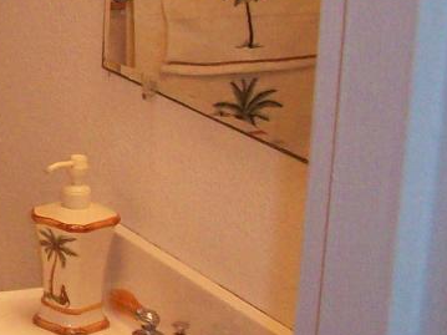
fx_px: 1704
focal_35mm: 132
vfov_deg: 11.2
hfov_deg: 13.5
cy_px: 162
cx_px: -337
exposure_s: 1/64
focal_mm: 6.2
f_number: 2.8
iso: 200
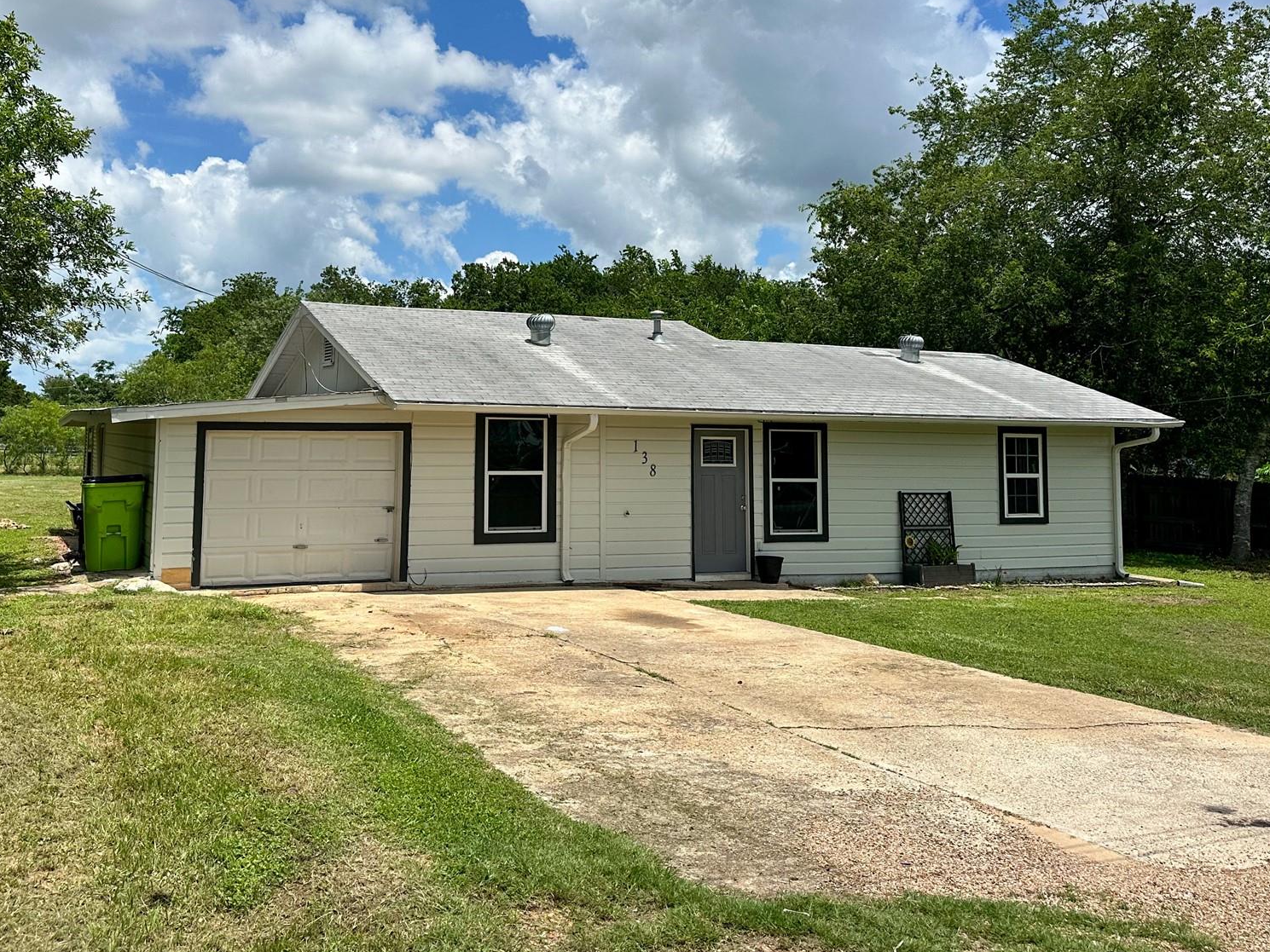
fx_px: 1211
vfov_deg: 42.6
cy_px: 350
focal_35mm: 33
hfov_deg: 55.0
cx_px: 517
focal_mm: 6.86
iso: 80
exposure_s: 1/8000
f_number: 1.8
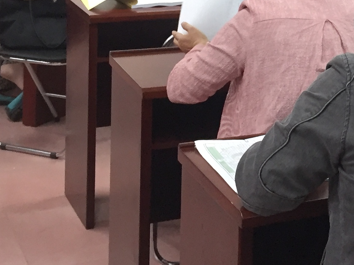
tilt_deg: -4.1
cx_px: 467
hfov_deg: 18.6
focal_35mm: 98
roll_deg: -2.0
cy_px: -72
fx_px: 1002
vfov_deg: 14.5
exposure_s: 1/33
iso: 160
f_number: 2.2
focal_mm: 4.15
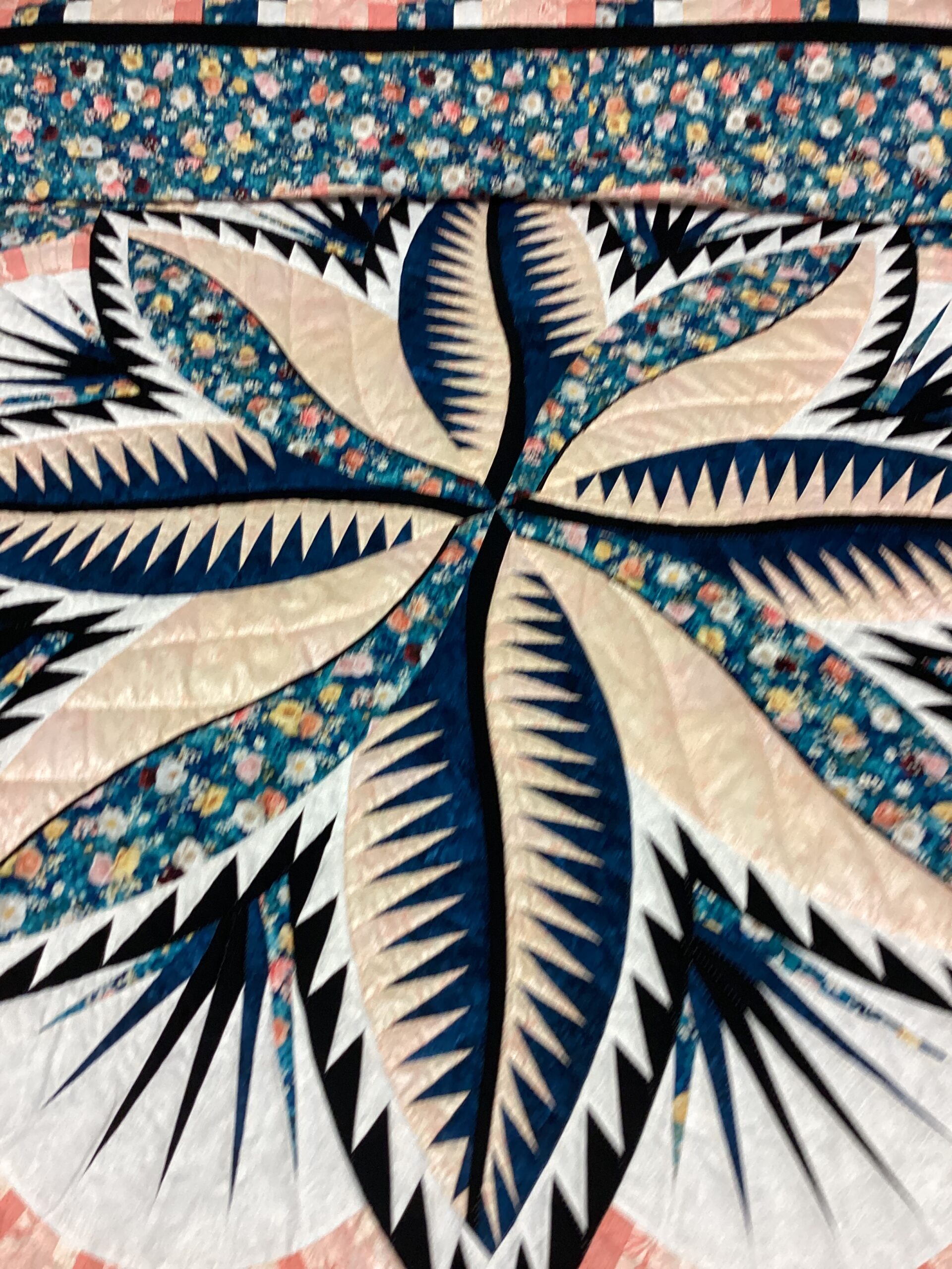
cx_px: 476
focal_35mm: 31
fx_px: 1137
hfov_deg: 45.4
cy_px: 634
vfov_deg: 58.4
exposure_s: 1/60
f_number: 2.4
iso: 80
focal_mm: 3.3
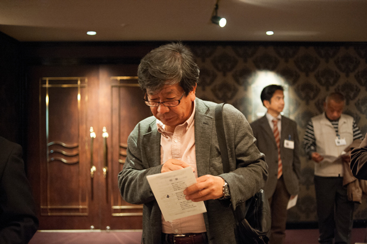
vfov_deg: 37.8
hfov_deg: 54.5
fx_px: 357
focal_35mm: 35
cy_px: 122
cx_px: 184
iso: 4000
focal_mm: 35
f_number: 2.8
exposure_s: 1/100
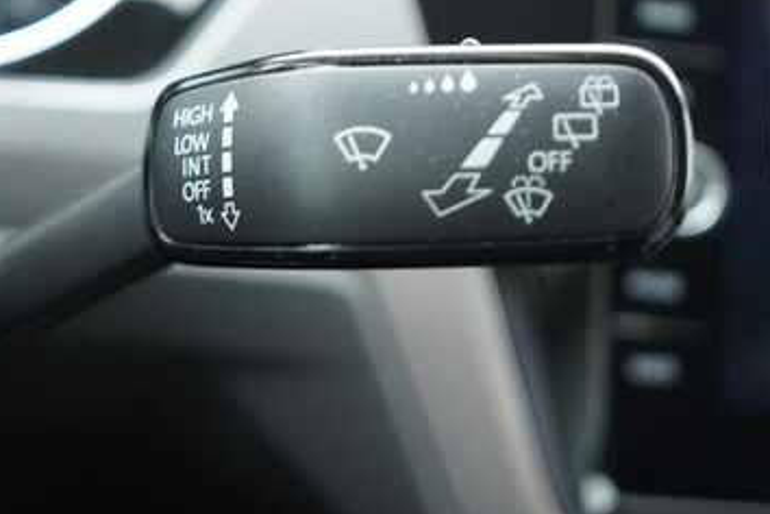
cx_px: 226
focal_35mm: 56
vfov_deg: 24.1
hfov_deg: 35.1
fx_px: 1198
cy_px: 171
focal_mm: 24
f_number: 2.8
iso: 640
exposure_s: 1/40
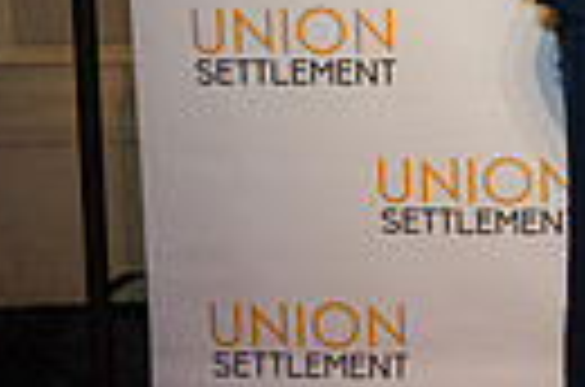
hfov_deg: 15.7
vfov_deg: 10.7
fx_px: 2026
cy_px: -94
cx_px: 729
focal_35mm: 125
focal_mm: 28
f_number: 3.2
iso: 640
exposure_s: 1/200
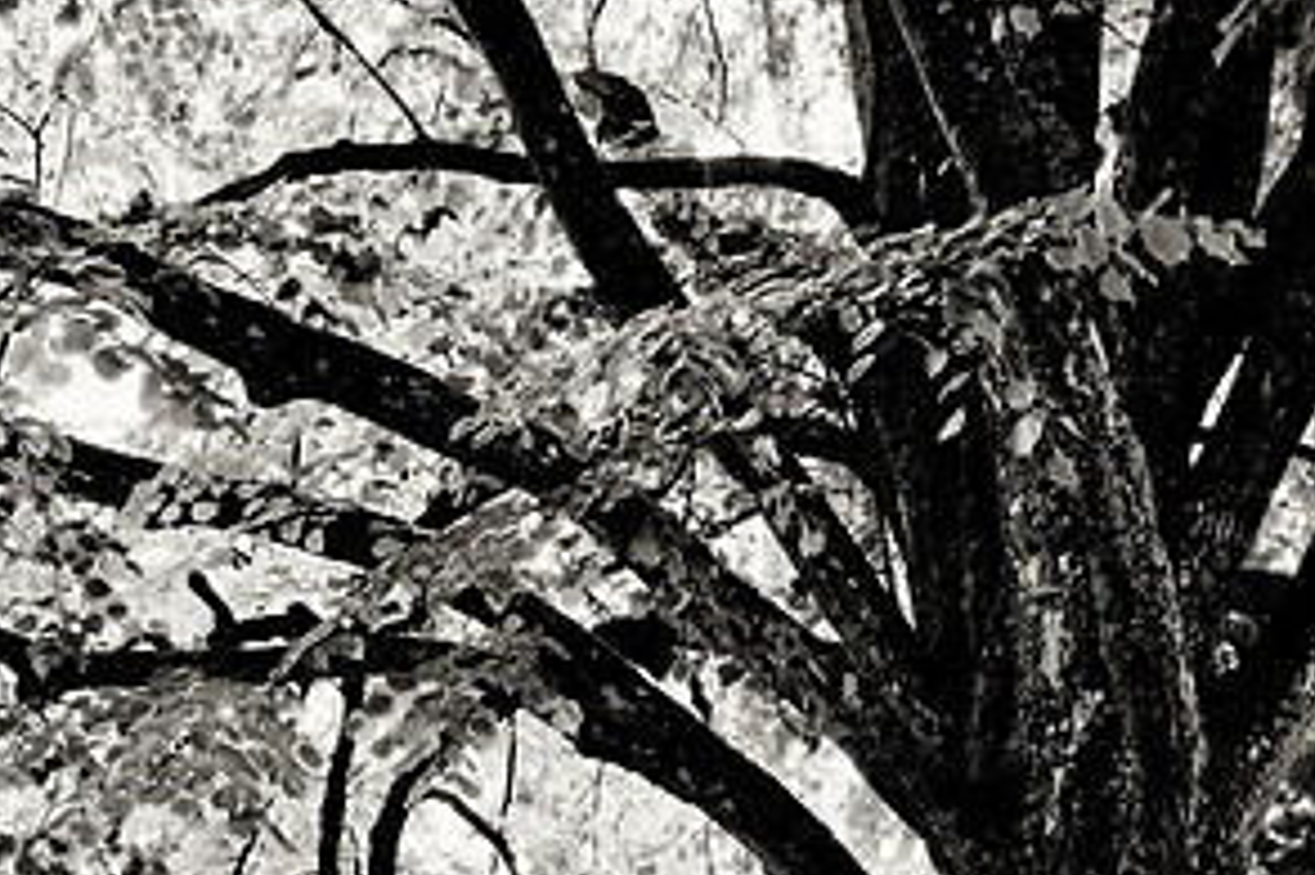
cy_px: 879
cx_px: 649
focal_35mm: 46
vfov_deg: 27.5
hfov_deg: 42.8
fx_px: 1679
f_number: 11
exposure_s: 1/15
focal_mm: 20
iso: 800
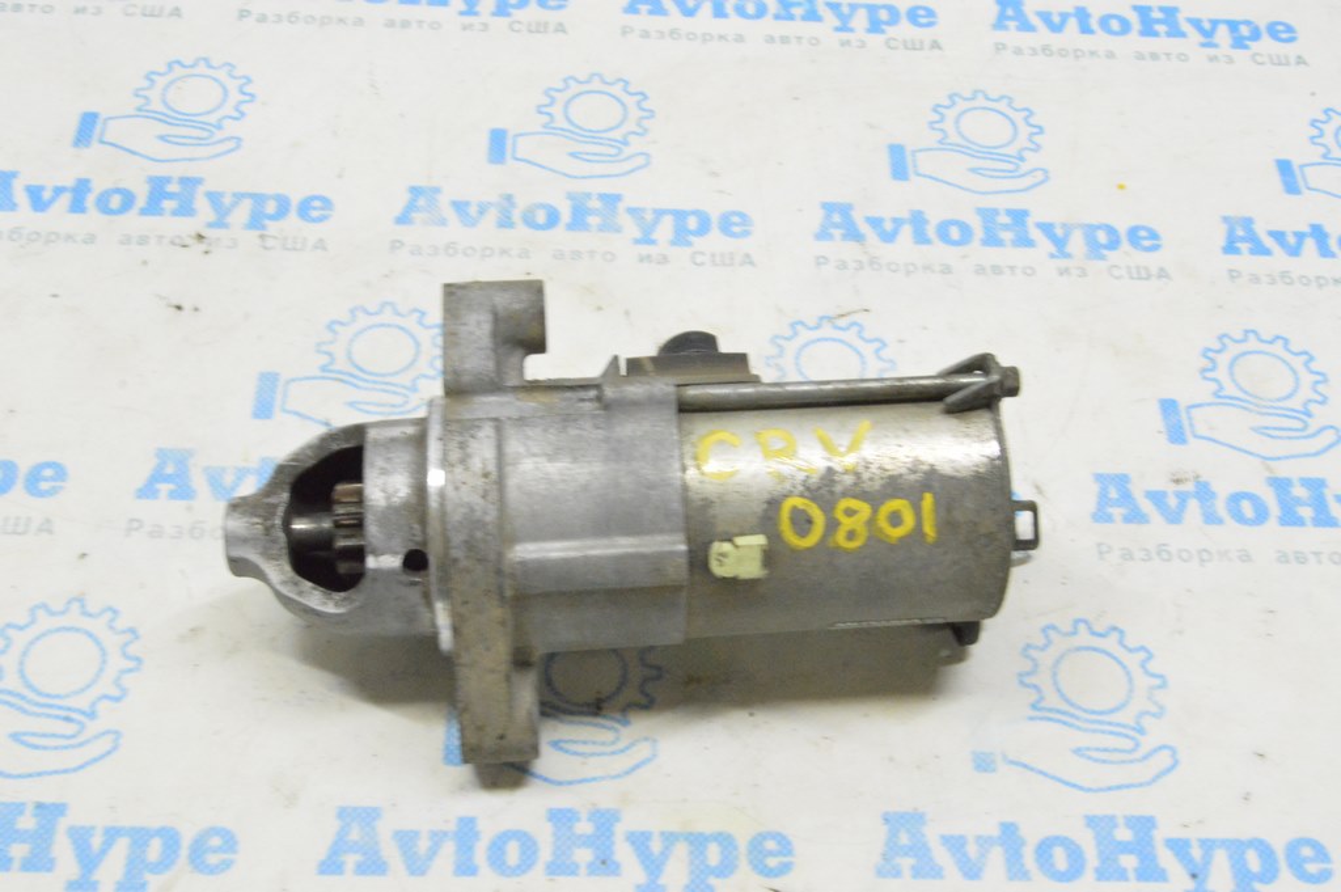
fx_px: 1787
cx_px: 670
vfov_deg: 28.0
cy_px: 446
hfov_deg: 41.1
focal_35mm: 48
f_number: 20
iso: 6400
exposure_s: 1/15
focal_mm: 32
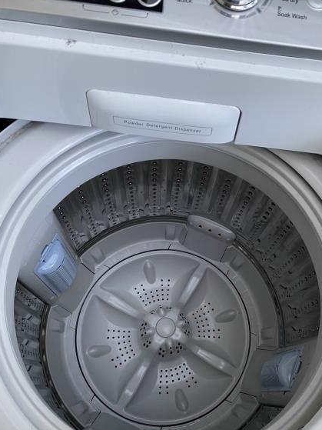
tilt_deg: -69.7
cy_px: 250
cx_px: 189
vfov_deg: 58.1
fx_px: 385
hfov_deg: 45.2
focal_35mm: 31
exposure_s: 1/60
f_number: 1.8
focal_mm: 4.25
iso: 160
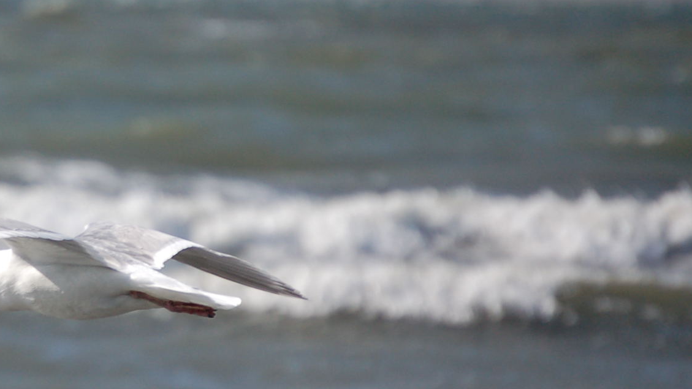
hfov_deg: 3.4
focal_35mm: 627
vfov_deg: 1.9
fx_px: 11505
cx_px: 75
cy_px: 220
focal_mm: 200
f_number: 5.6
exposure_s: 1/2000
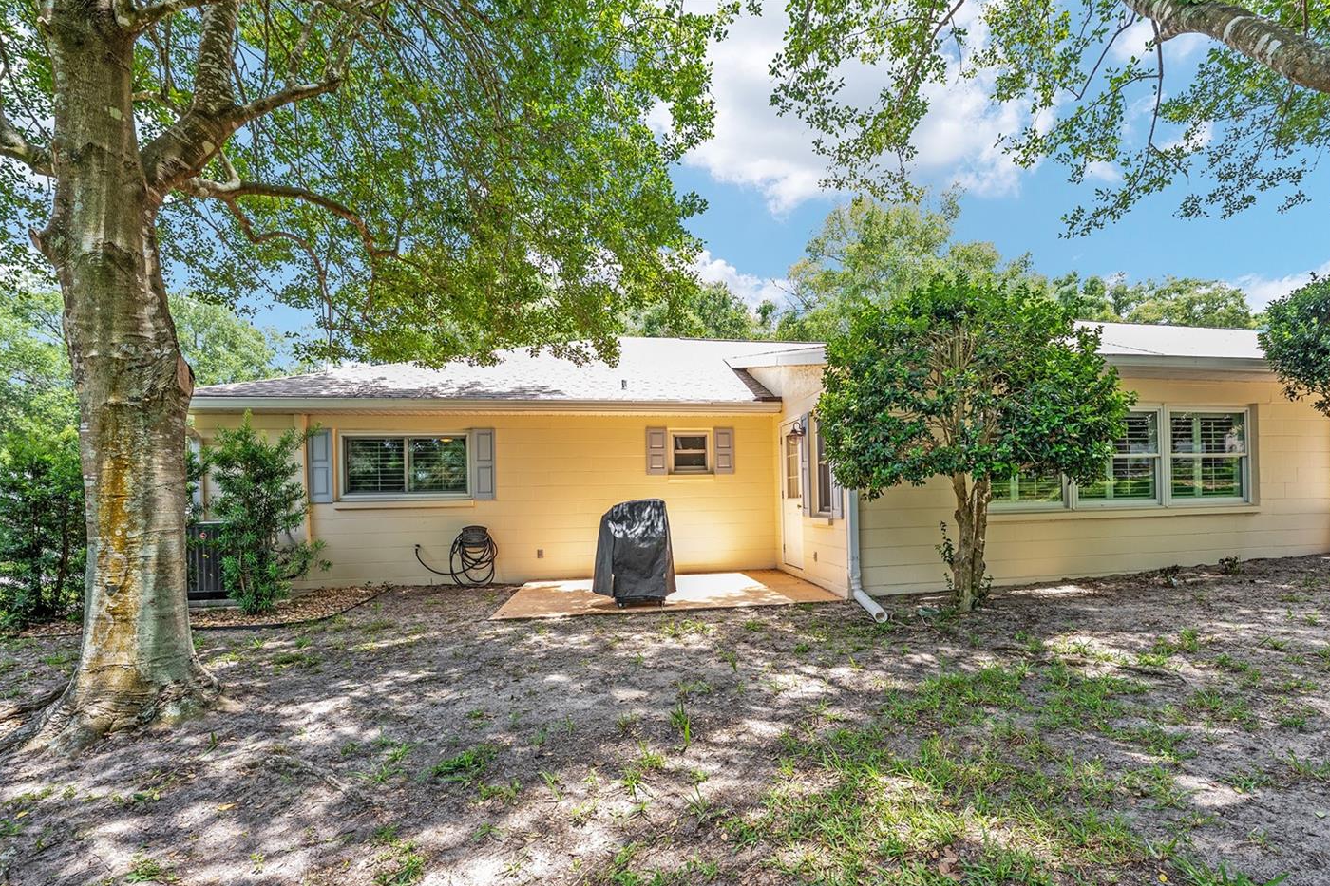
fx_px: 591
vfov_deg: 73.4
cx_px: 721
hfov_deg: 96.5
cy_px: 502
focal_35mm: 16
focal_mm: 14
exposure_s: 1/100
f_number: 7.1
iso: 500
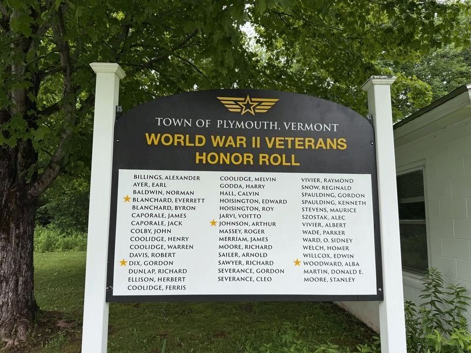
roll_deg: -1.4
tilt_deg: +4.9
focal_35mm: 24
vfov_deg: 56.8
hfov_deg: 71.6
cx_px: 236
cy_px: 176
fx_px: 327
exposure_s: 1/1292
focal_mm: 6.76
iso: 80
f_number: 1.78
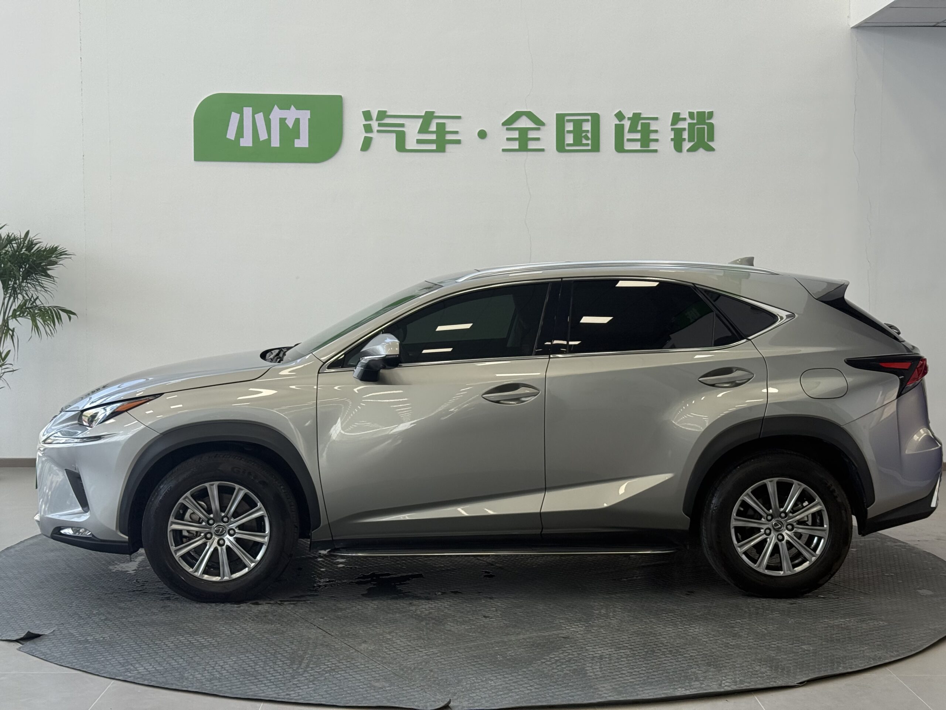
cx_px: 473
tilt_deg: -2.8
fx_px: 1312
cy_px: 355
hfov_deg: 39.7
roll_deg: -0.4
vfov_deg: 30.3
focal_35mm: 48
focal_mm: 6.76
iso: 100
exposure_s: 1/210
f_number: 1.78
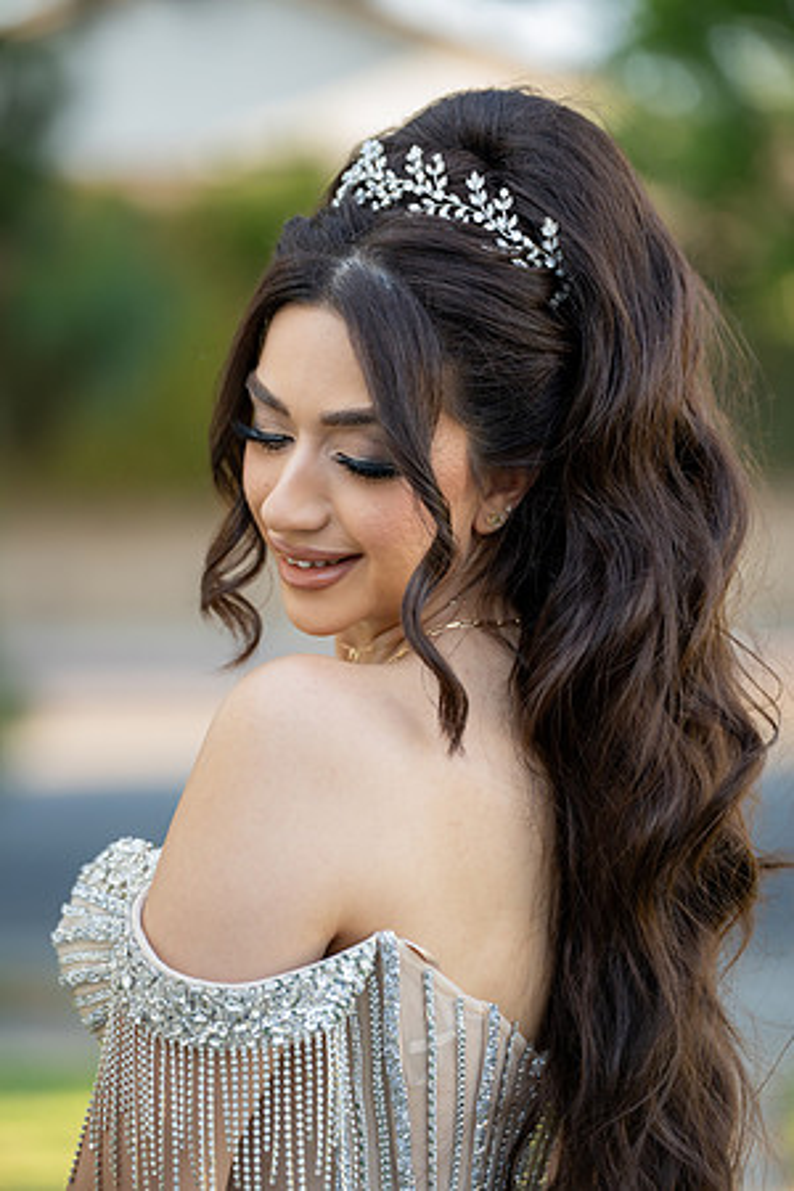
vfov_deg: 15.8
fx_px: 4300
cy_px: 596
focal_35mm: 130
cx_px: 397
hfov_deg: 10.5
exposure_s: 1/400
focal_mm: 130
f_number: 2.8
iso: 250
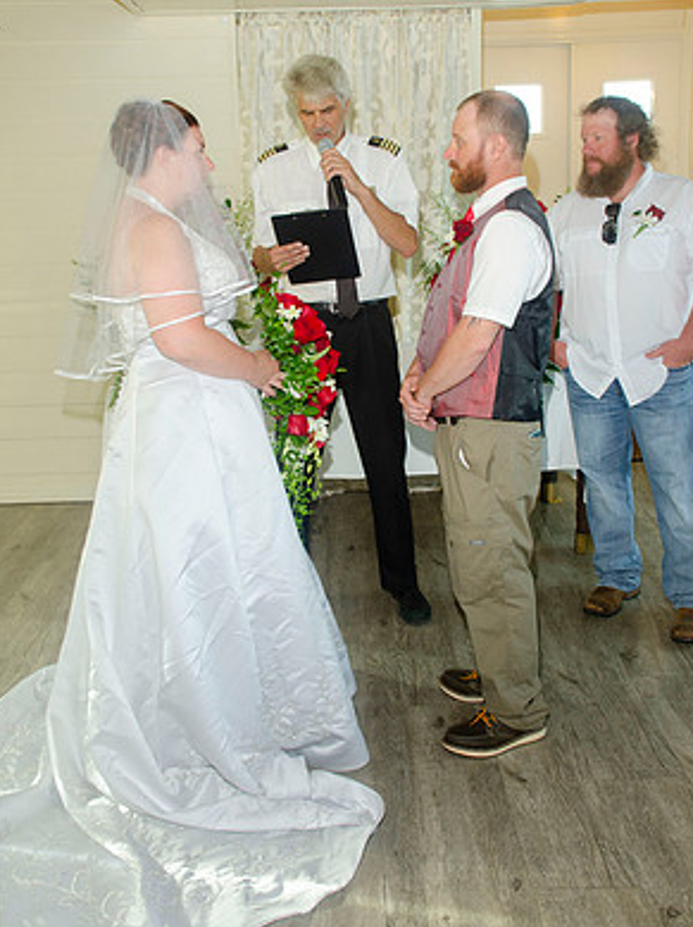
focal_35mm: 40
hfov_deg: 35.9
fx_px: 1069
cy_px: 417
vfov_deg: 46.8
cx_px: 348
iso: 400
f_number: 5.6
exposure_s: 1/80
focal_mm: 24
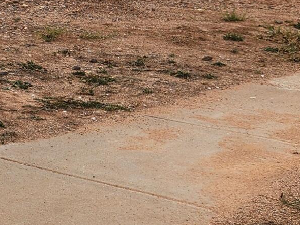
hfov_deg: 14.2
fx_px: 1014
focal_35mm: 117
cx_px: -296
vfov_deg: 12.5
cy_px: -11
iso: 20
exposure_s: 1/2082
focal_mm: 5.4
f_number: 1.8
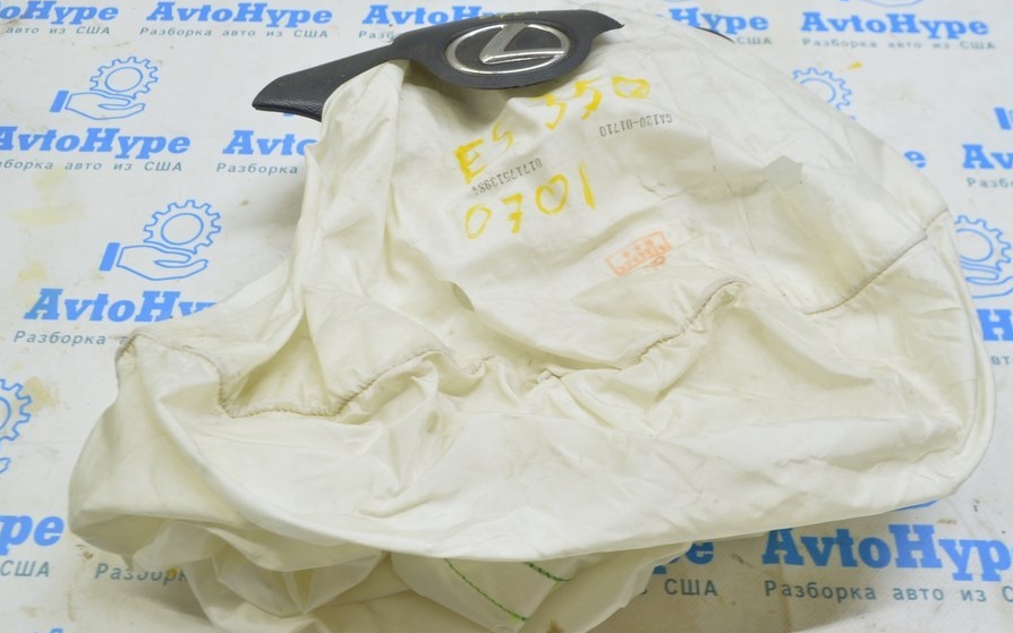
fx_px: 966
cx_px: 506
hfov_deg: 55.3
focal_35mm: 35
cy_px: 280
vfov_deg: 36.2
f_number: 5.6
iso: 400
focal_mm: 20
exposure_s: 1/20
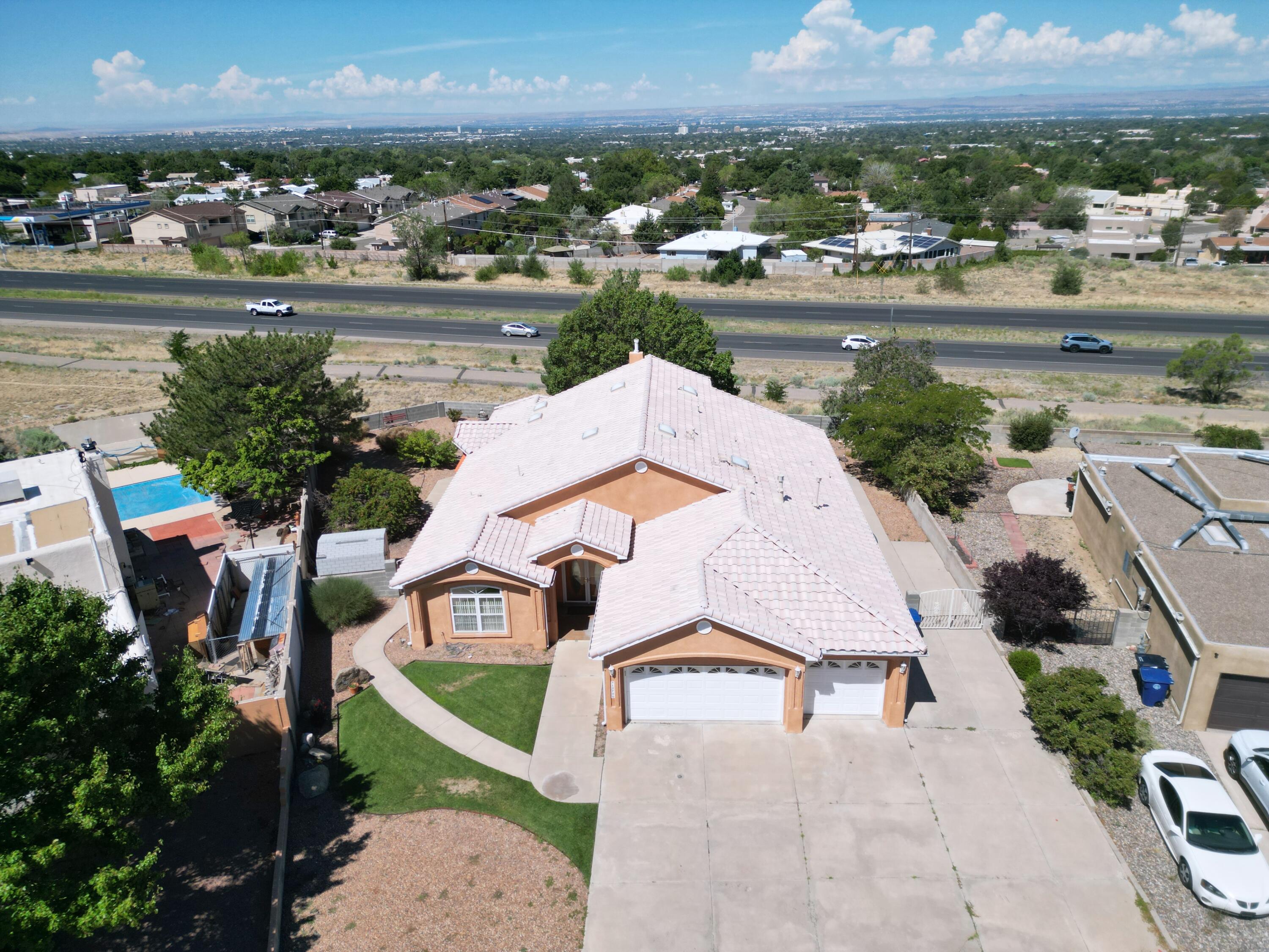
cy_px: 476
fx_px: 880
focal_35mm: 24
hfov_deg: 71.6
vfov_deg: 56.8
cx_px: 634
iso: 150
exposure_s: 1/6000
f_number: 1.7
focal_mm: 6.72
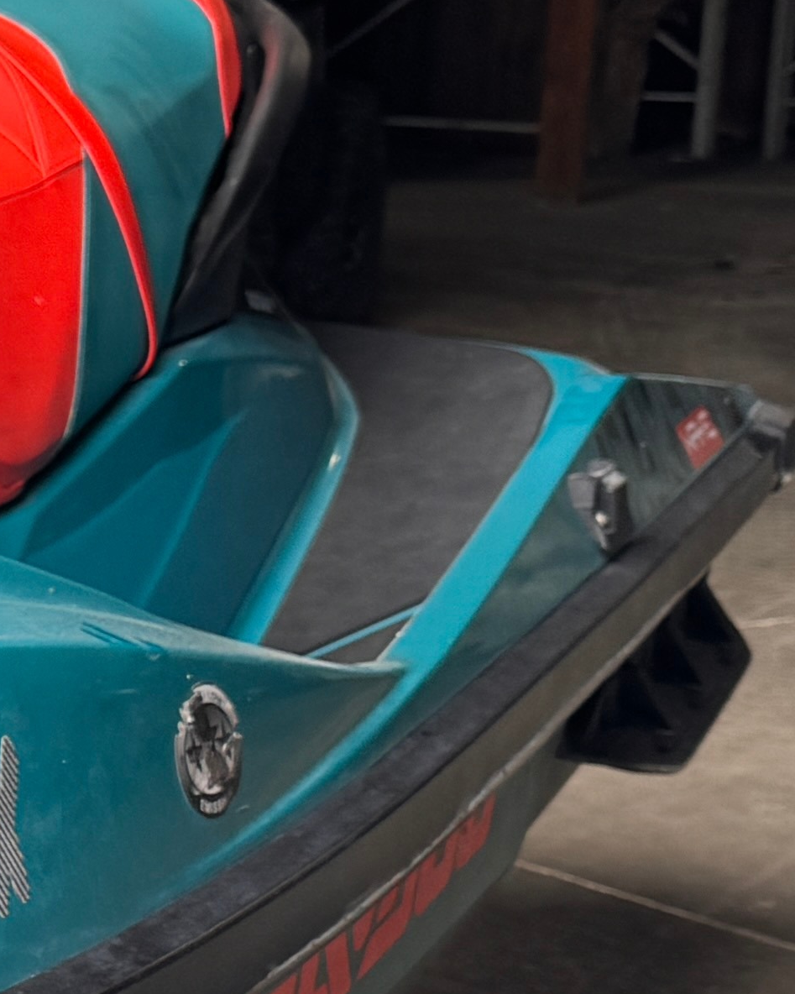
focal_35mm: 113
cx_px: -944
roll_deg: -0.1
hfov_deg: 11.8
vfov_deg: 17.0
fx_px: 3324
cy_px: 668
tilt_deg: -12.5
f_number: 1.78
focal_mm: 6.76
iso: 80
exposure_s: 1/121
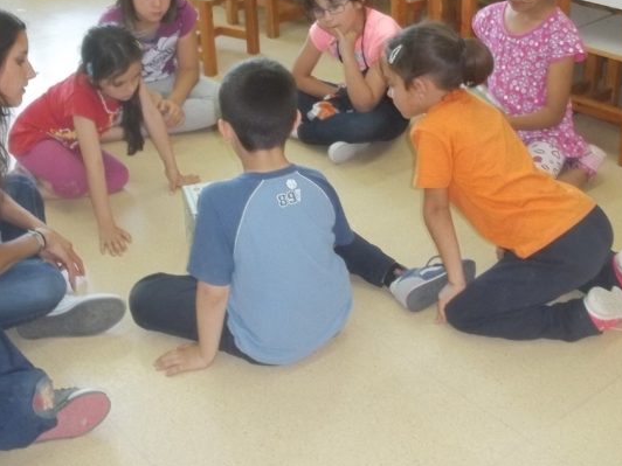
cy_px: 151
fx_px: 934
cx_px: 298
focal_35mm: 52
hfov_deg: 36.8
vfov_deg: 27.8
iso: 320
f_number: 3.1
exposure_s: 1/30
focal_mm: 6.5
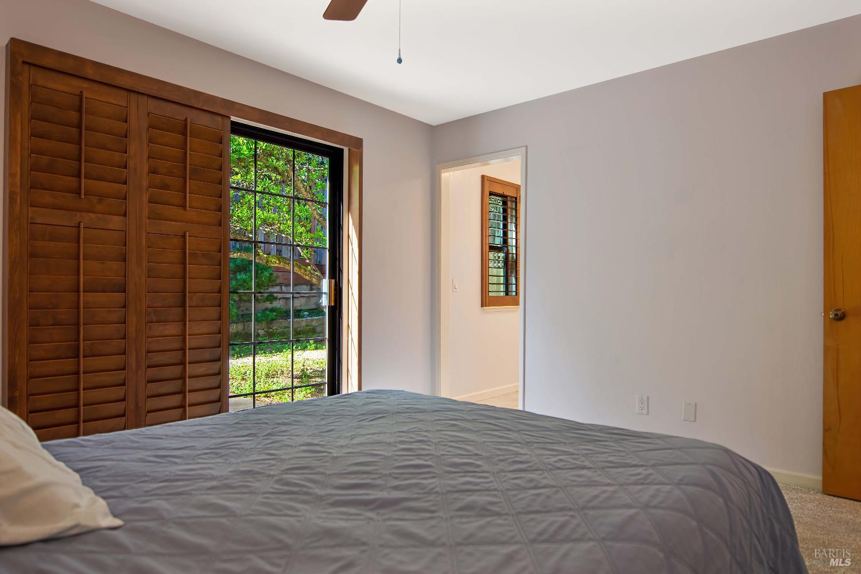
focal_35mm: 21
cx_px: 430
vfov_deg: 59.5
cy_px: 287
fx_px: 502
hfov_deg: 81.2
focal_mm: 14
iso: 100
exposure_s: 1/50
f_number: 3.5
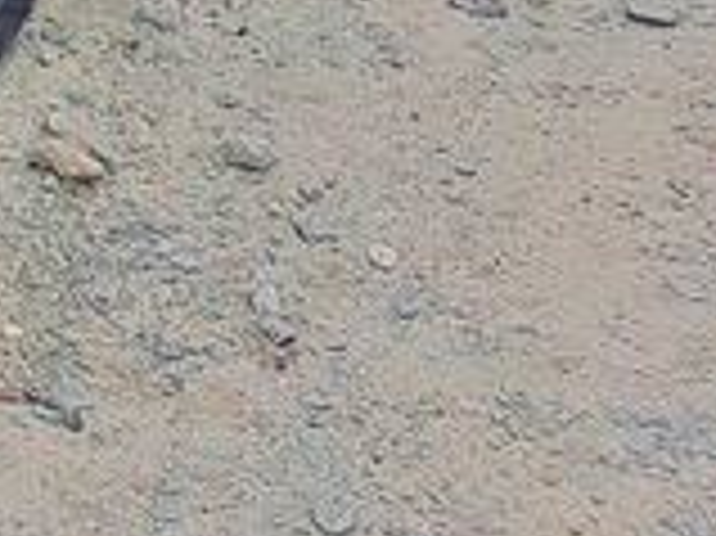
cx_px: -950
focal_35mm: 126
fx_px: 2604
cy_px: -635
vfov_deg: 10.5
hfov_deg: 12.6
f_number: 1.8
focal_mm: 4.65
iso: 32
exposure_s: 1/833
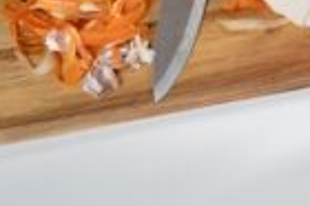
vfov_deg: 7.1
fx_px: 1626
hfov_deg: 10.2
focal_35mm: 189
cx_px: 585
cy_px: -156
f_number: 3.2
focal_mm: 44
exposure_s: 1/160
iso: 640
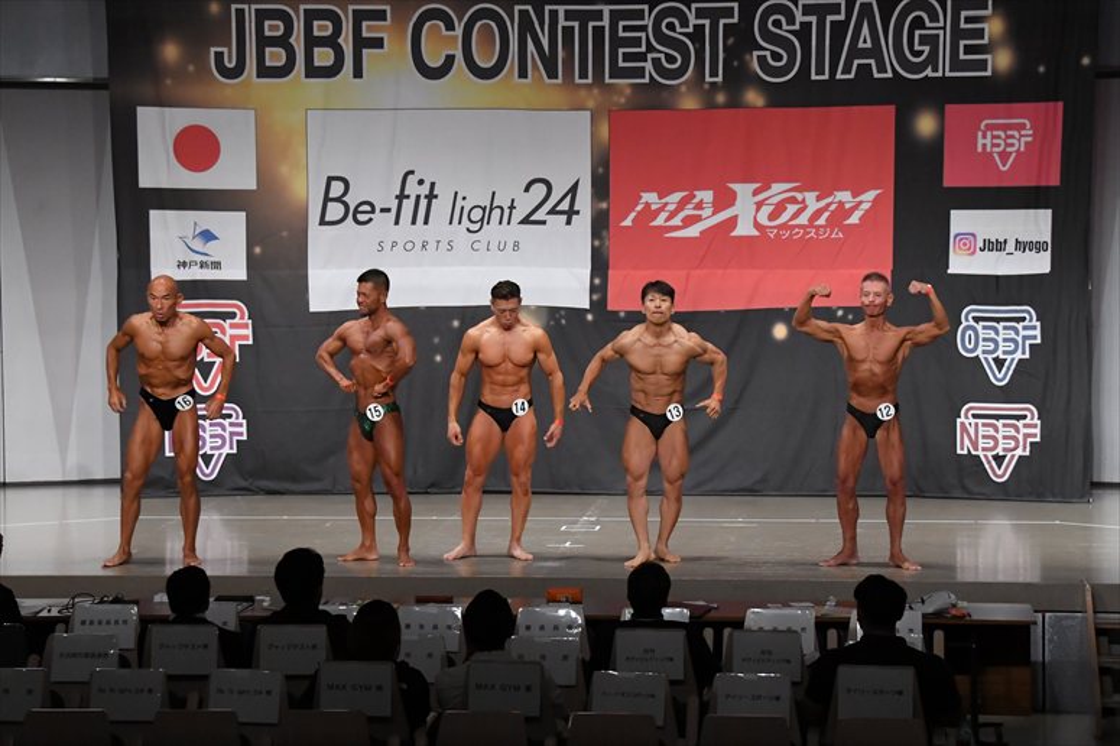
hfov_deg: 23.4
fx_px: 2705
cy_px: 373
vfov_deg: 15.7
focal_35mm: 87
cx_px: 560
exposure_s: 1/400
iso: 5000
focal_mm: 58
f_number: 5.6
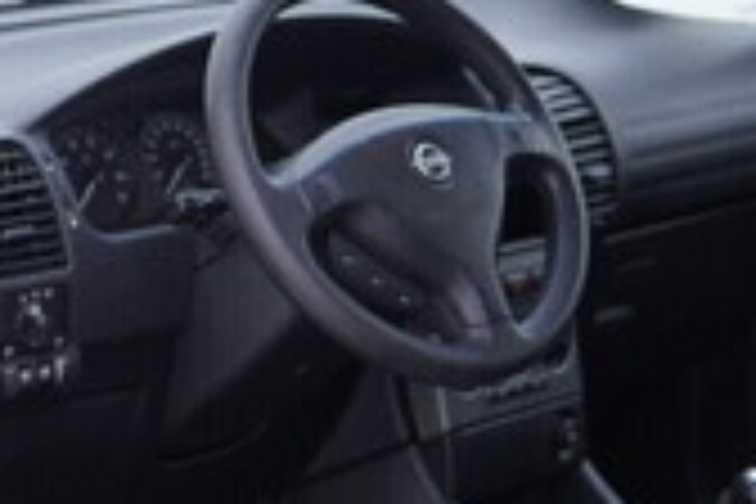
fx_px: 2478
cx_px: -153
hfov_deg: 16.6
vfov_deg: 11.6
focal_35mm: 118
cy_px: 371
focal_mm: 24
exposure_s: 1/50
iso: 125
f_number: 3.2
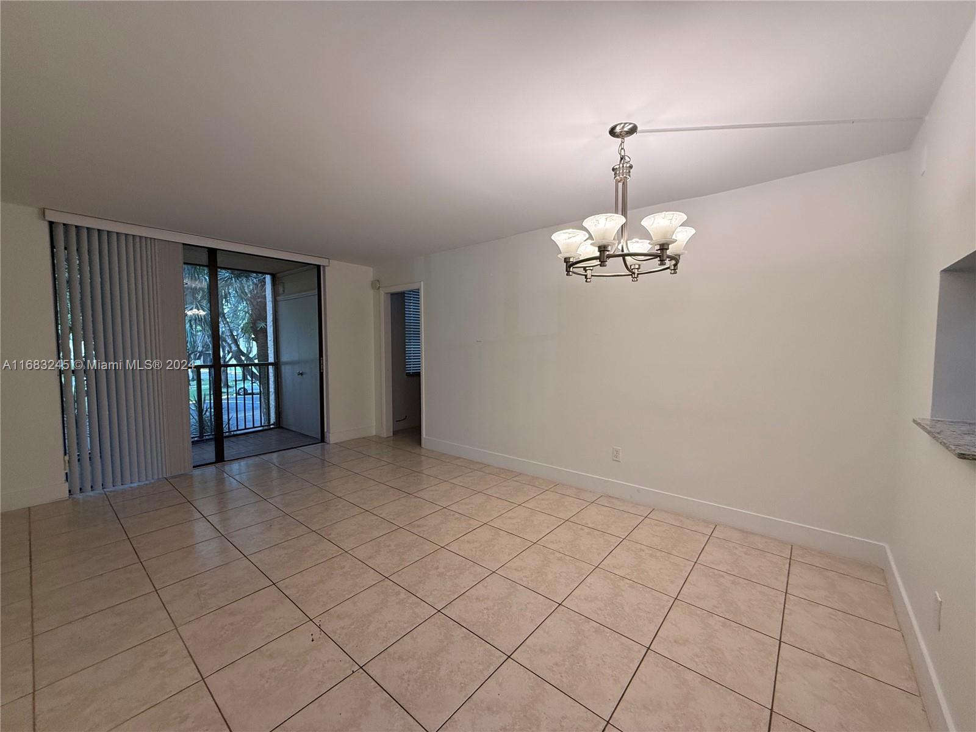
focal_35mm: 14
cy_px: 366
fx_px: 395
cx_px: 488
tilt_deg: -2.6
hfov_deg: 102.1
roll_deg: -0.3
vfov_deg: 85.7
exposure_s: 1/120
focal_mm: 2.22
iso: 100
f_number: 2.2
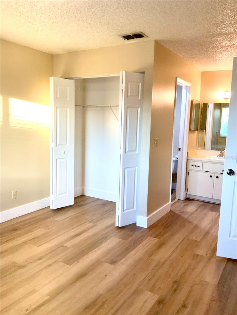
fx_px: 265
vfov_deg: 61.7
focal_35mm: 29
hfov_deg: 48.2
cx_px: 118
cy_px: 158
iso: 80
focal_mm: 3
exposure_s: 1/60
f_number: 1.8
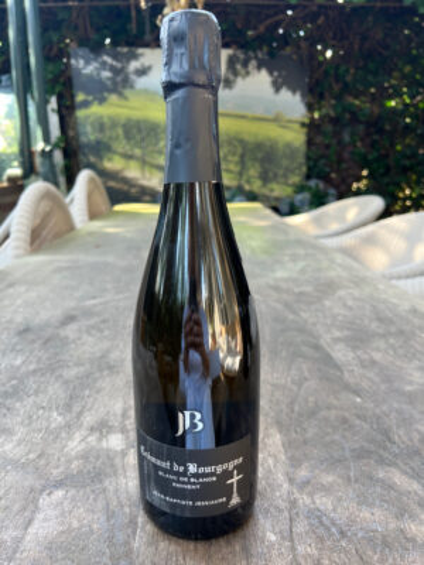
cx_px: 212
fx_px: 425
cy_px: 282
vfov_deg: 67.3
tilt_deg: -15.0
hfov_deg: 53.1
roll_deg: +0.3
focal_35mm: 26
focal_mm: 5.7
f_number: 1.5
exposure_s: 1/121
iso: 64
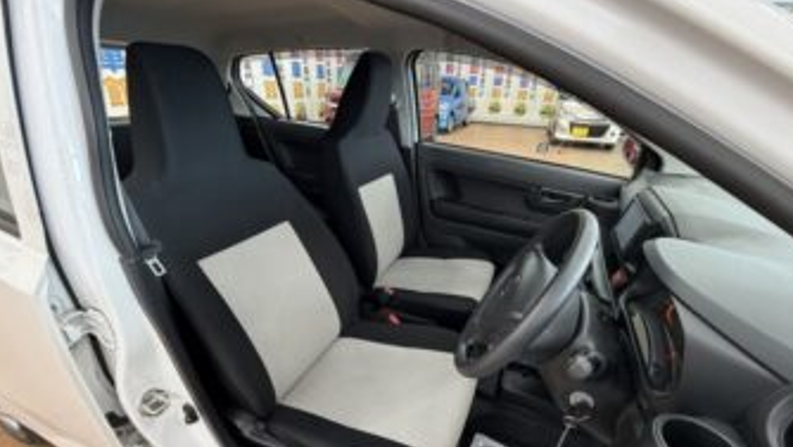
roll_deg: -2.0
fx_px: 336
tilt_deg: -27.7
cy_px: 265
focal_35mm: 16
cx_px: 406
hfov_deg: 99.3
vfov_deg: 66.6
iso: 200
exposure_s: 1/50
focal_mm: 2.22
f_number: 2.2
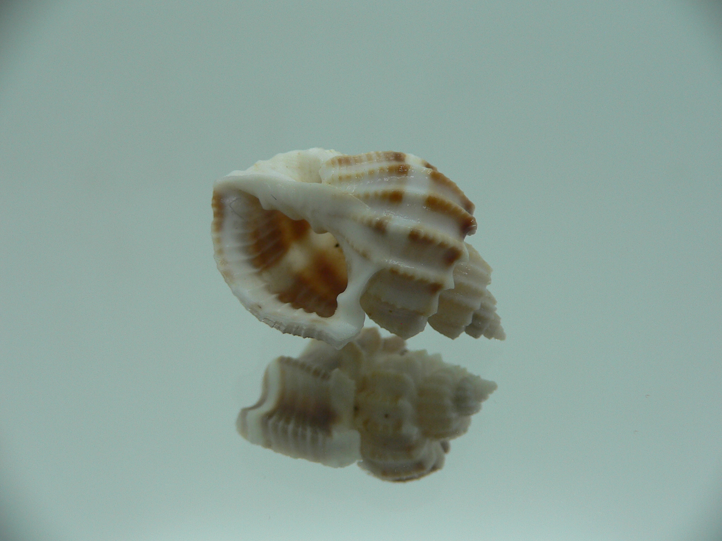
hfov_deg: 52.6
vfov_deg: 40.7
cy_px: 270
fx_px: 730
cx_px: 361
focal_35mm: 35
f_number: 2.8
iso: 80
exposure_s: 1/60
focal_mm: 4.6
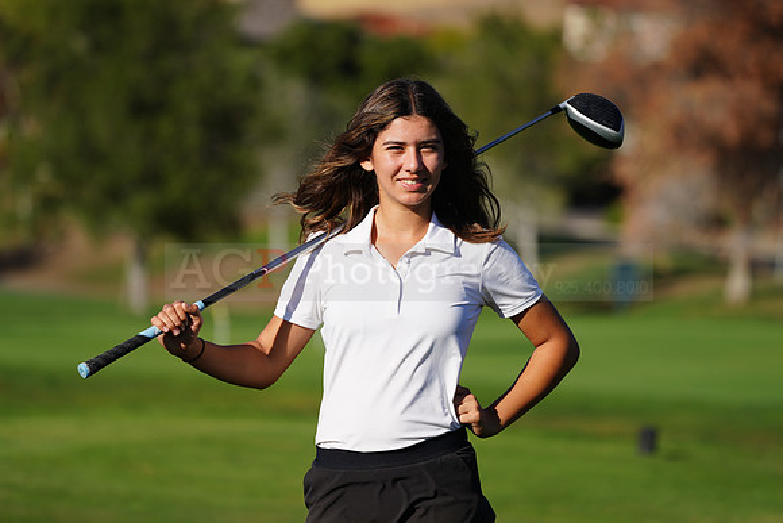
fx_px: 5177
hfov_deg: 8.6
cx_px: 392
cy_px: 262
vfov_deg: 5.8
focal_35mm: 238
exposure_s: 1/640
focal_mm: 238
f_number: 5.6
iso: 100
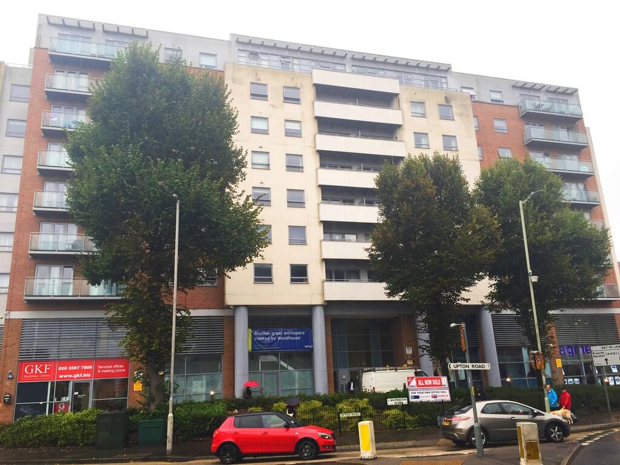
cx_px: 310
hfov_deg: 61.7
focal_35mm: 29
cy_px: 232
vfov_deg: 48.2
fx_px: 519
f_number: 2.2
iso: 32
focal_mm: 4.15
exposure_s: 1/194
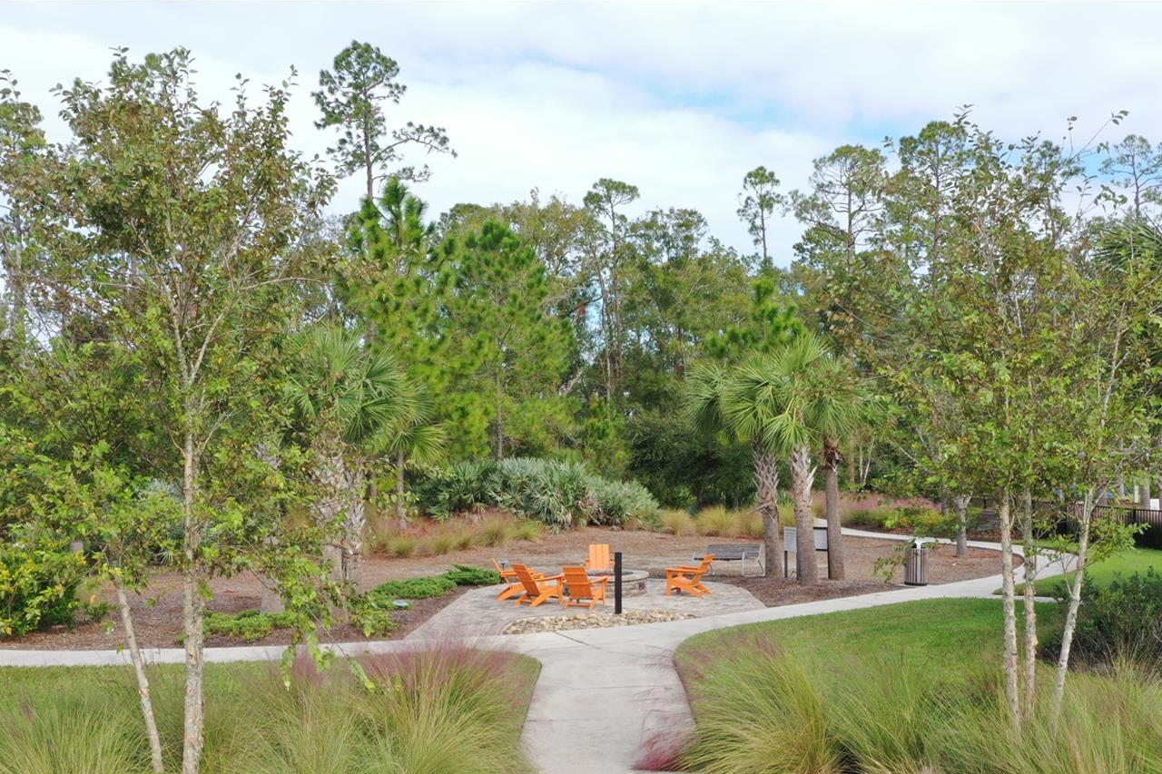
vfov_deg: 37.6
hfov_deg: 54.4
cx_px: 596
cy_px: 482
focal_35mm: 35
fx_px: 1129
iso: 100
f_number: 8
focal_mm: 10.26
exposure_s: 1/100
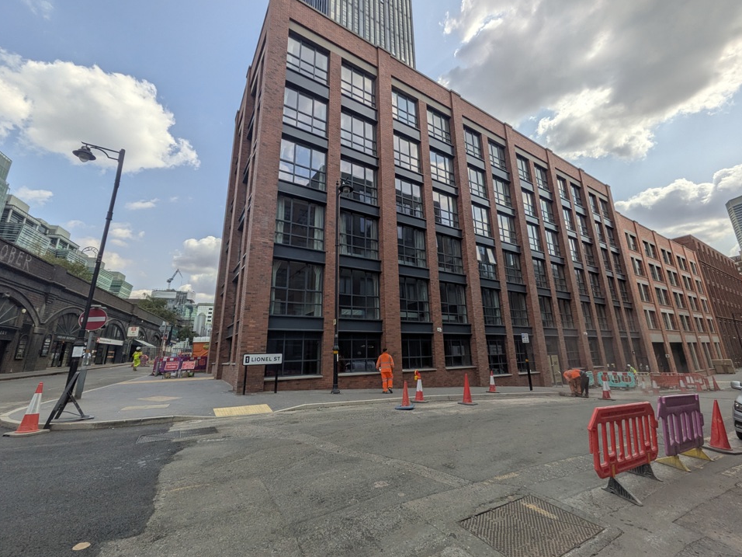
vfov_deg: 81.7
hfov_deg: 98.1
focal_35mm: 15
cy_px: 267
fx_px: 322
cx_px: 387
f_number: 2.2
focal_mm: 1.85
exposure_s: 1/3436
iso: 47
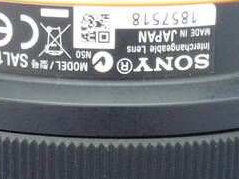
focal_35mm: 191
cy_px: 243
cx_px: 127
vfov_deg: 7.7
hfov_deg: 10.4
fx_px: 1318
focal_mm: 8.1
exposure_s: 2.5
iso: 100
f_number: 8
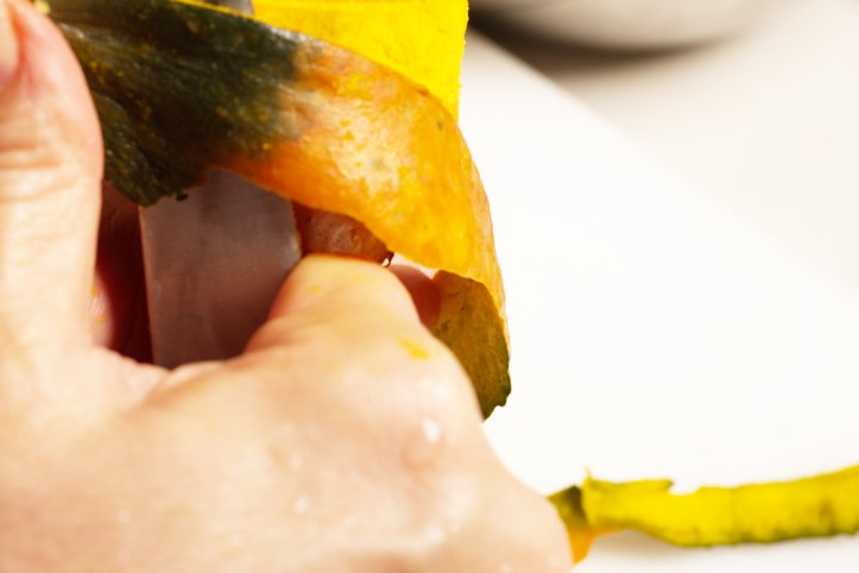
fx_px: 1742
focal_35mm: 73
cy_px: 116
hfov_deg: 27.1
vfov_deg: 18.5
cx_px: 153
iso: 250
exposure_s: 1/400
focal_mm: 44
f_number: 8
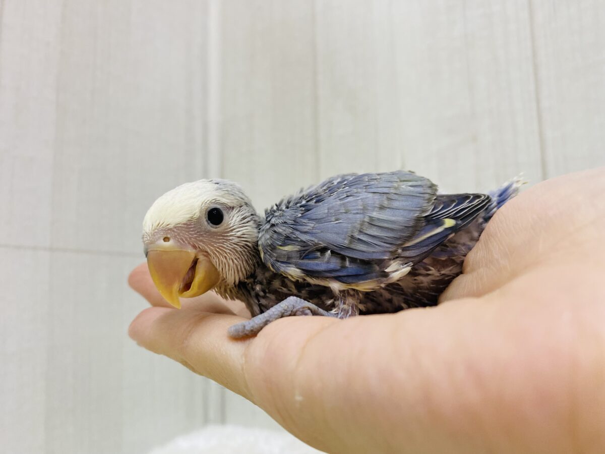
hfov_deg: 69.4
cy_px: 227
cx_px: 302
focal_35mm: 25
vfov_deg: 54.9
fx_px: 437
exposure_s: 1/100
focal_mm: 4.25
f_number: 1.8
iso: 125
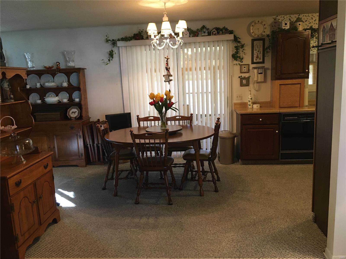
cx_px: 173
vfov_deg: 48.2
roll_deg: +2.3
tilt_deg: -8.6
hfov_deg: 61.7
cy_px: 130
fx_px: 290
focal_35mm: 29
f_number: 2.2
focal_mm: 4.15
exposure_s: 1/30
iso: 125
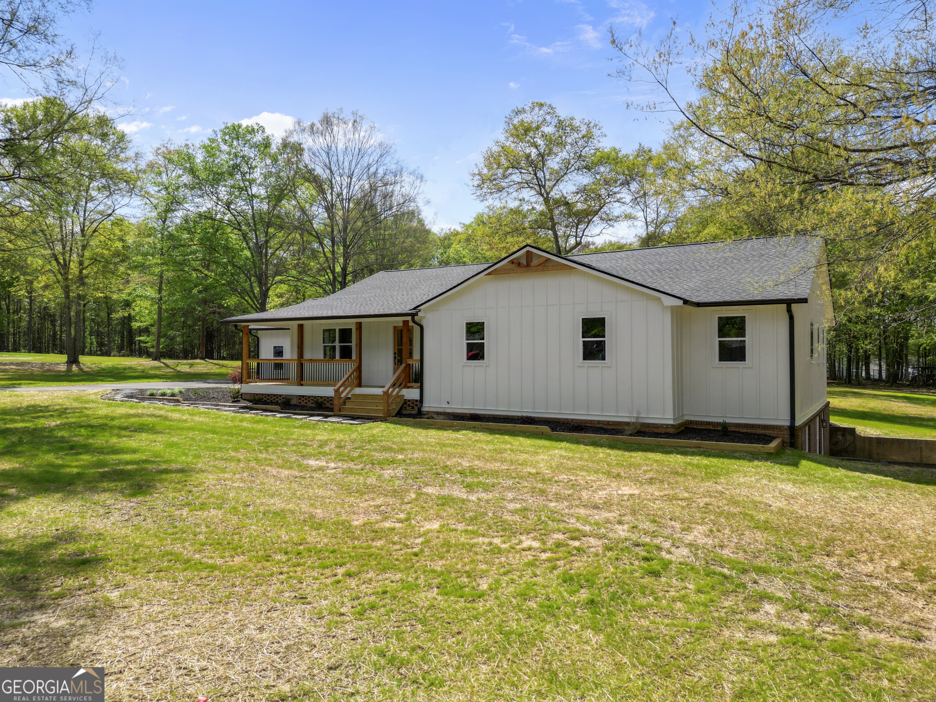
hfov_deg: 71.6
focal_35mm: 24
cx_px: 468
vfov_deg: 56.8
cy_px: 351
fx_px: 649
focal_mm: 6.72
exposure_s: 1/2500
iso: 100
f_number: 1.7
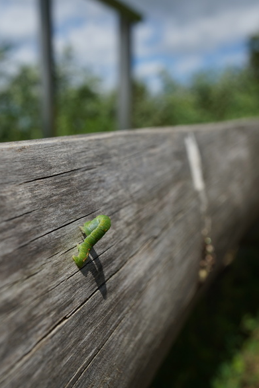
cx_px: 130
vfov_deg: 42.8
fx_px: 497
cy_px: 191
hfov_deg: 29.2
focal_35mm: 46
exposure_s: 1/250
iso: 100
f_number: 9
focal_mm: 30
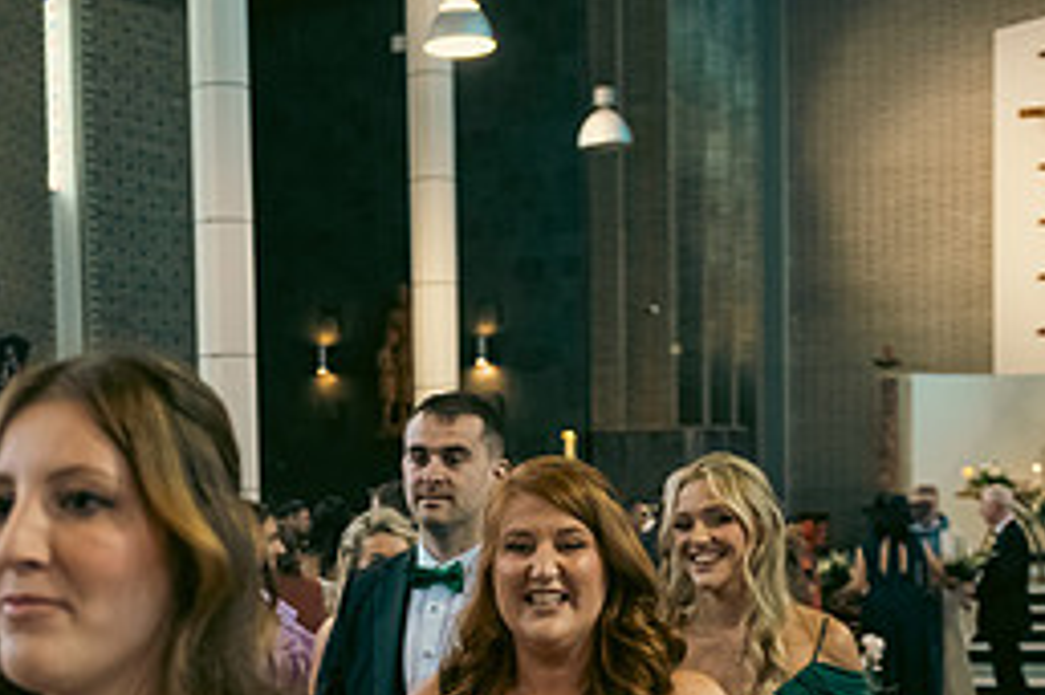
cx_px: 317
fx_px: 2031
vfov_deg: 18.9
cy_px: 685
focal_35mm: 70
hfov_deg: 28.6
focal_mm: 31
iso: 1000
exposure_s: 1/160
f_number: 3.5
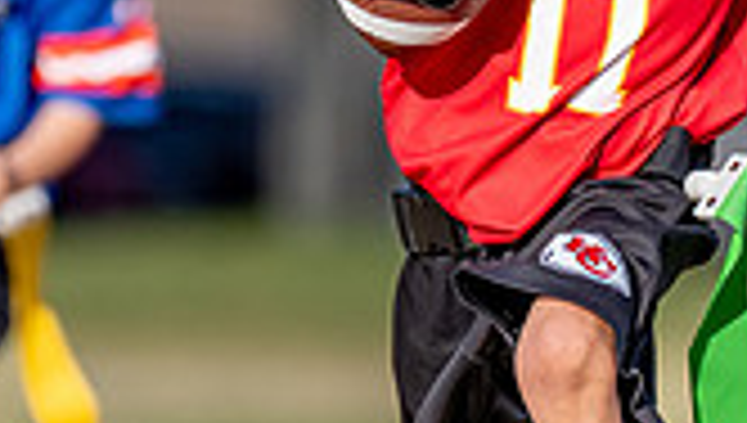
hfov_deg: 1.8
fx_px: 24303
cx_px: 511
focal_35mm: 1225
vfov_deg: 1.0
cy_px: 101
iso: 250
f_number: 2.8
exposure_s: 1/5000
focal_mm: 200
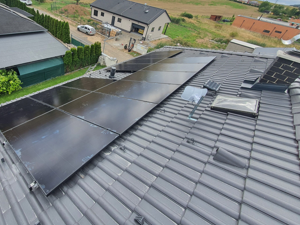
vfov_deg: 73.8
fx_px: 147
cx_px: 105
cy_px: 89
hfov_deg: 88.5
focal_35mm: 17
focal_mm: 1.8
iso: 50
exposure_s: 1/287
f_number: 2.2
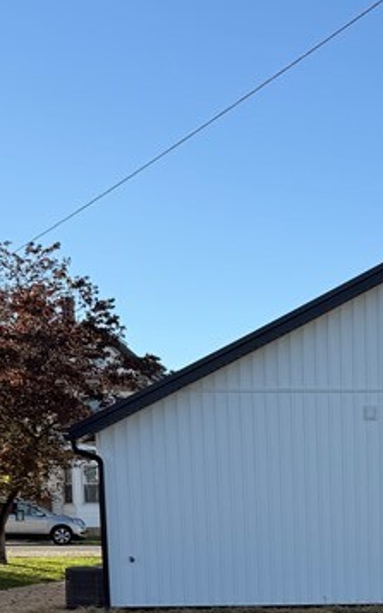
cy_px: 651
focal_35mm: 73
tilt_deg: -8.6
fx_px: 1220
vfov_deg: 26.3
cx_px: 416
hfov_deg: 17.3
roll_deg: +0.3
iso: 80
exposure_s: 1/2169
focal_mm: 6.76
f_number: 1.78
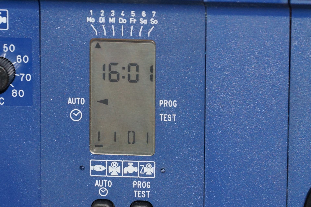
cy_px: 104
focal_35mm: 330
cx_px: 156
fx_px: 2848
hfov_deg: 6.3
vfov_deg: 4.2
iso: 400
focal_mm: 110
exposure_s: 1/60
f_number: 5.6
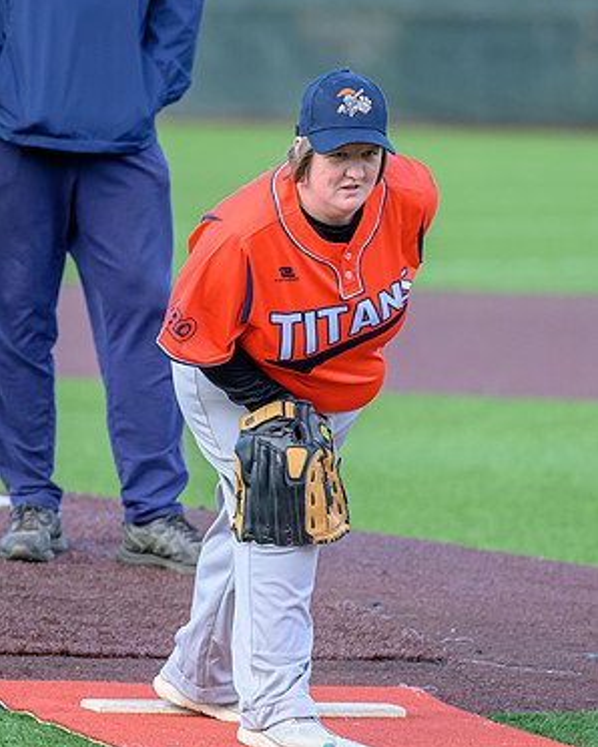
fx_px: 11450
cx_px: 295
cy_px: 453
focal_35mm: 518
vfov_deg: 3.7
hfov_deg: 3.0
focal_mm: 200
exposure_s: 1/2000
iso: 900
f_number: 3.2
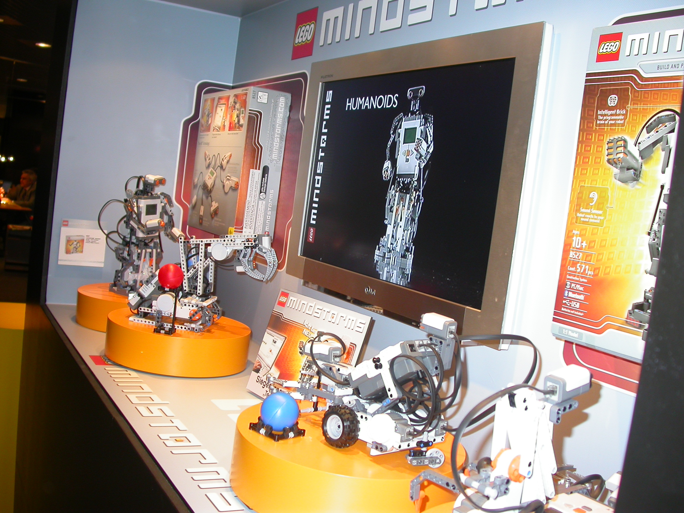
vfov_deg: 37.7
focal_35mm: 38
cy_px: 256
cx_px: 342
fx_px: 751
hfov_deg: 49.0
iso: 100
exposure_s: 1/30
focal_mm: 7.85
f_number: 2.6
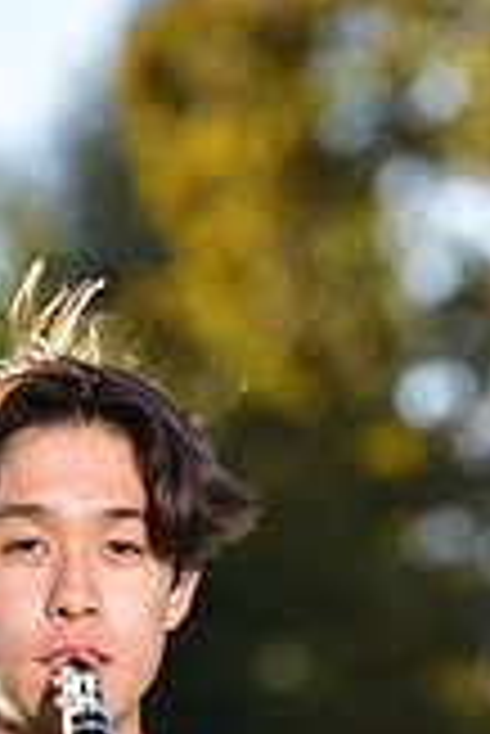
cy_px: 905
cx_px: 74
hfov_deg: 2.2
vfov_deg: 3.2
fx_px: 13038
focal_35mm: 640
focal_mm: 180
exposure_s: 1/250
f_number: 5
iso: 80
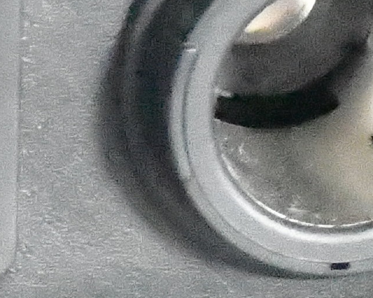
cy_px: 384
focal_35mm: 539
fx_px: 5950
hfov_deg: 3.6
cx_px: -407
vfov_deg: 2.9
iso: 51200
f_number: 5.3
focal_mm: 44
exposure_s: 1/40
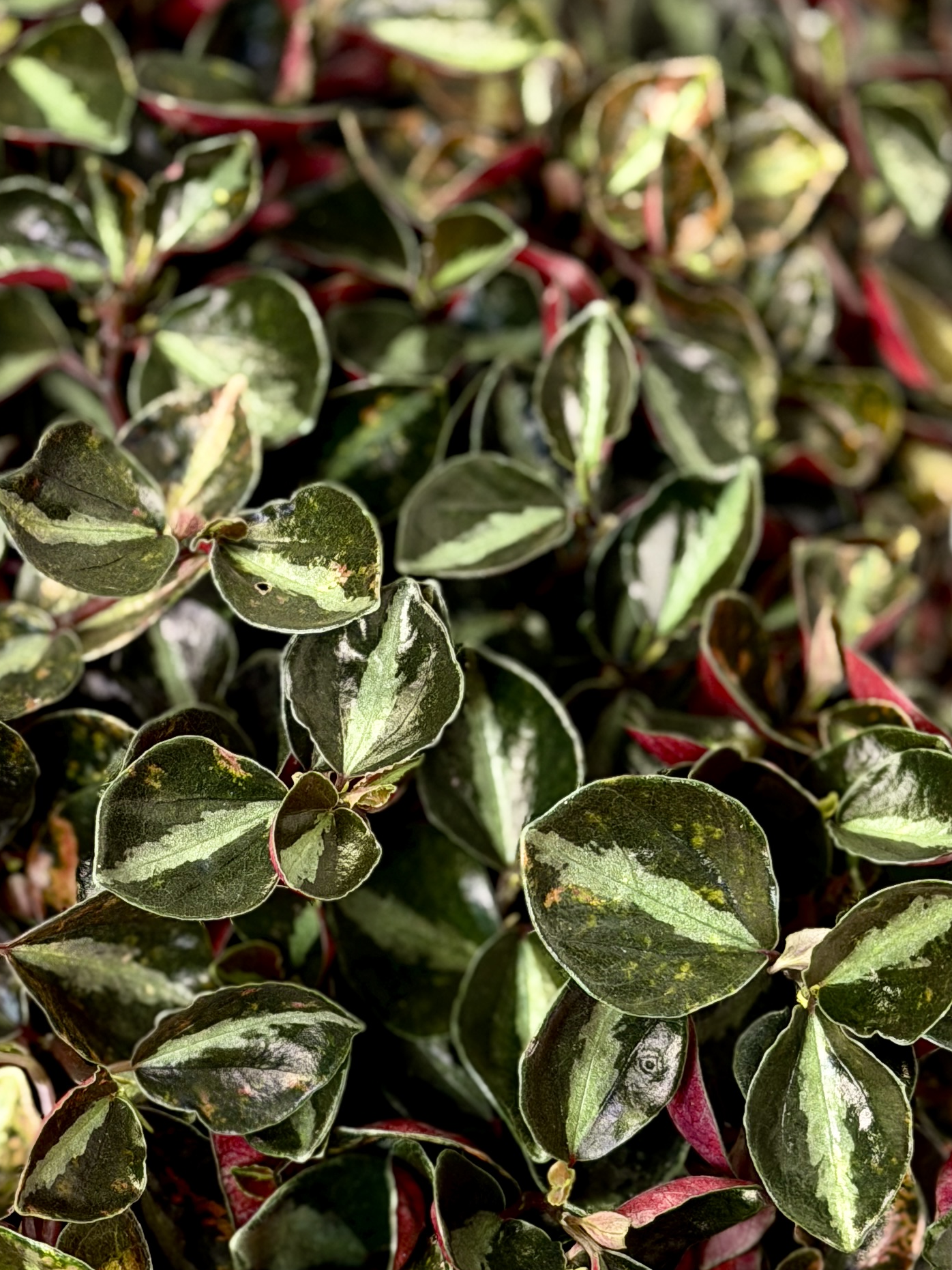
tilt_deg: -17.4
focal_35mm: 104
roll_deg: -0.2
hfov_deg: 14.2
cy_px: 697
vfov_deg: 18.9
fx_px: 3813
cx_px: 312
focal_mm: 6.76
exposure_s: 1/73
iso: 100
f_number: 1.78
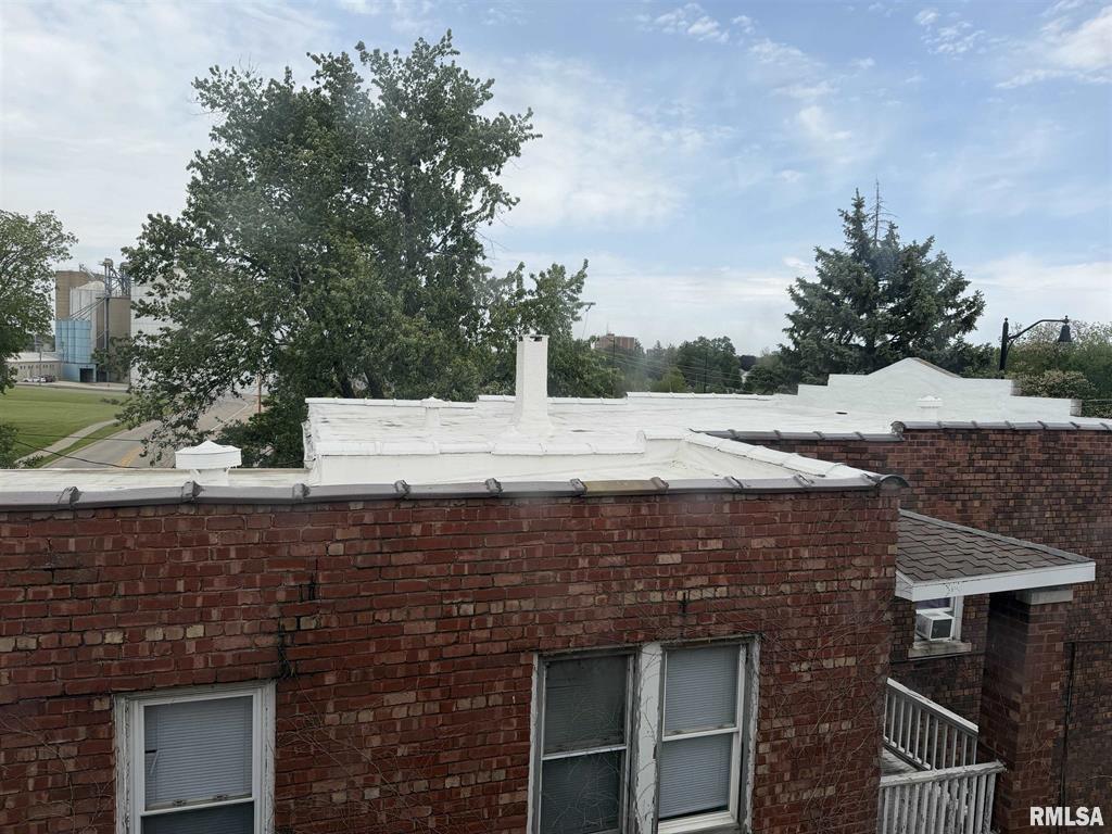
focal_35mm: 24
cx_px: 556
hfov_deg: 71.6
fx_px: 771
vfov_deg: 56.8
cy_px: 417
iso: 80
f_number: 1.78
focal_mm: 6.76
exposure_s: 1/3759
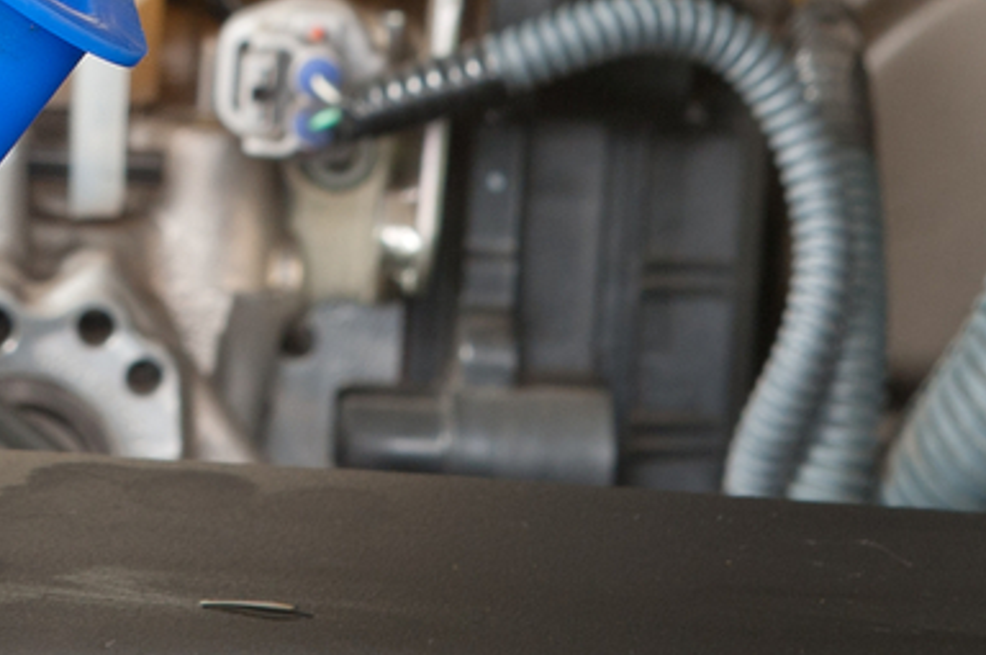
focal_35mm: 365
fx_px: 9984
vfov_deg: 3.7
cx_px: -298
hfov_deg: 5.6
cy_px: -474
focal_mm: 70
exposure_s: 1/80
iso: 160
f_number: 8
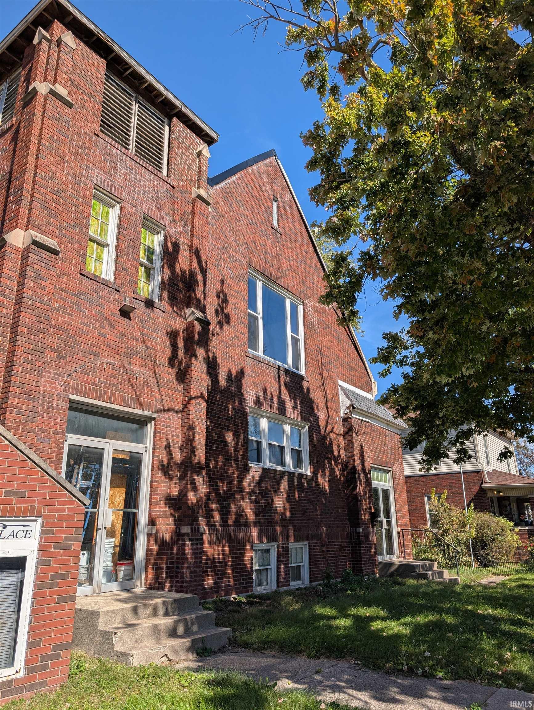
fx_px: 493
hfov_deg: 56.9
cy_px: 355
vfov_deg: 71.5
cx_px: 267
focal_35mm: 24
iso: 20
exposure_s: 1/1232
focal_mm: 6.9
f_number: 1.68
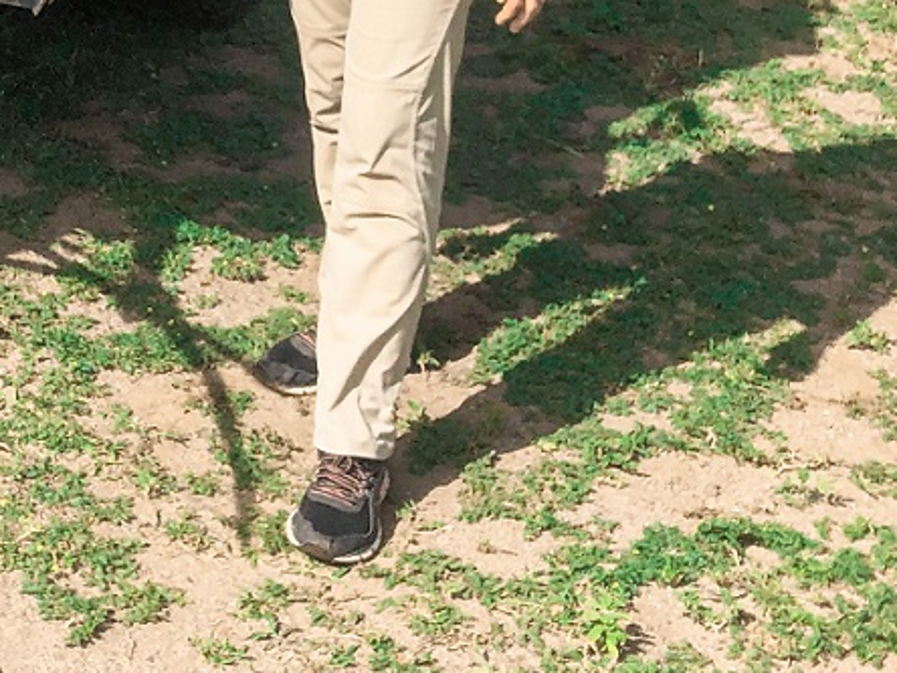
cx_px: -378
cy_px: -284
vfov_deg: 16.6
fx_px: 2125
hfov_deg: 20.9
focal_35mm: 82
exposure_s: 1/2288
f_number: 1.8
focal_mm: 4
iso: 20
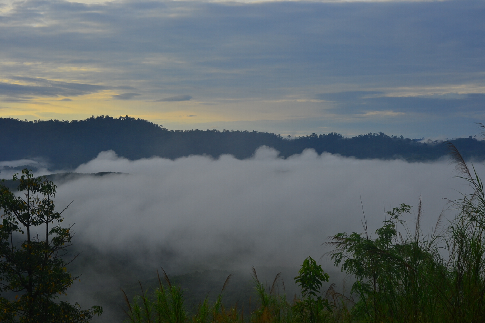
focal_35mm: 75
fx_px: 1010
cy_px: 162
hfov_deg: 27.0
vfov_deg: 18.2
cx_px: 242
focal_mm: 50
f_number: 7.1
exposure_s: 1/320
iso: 100
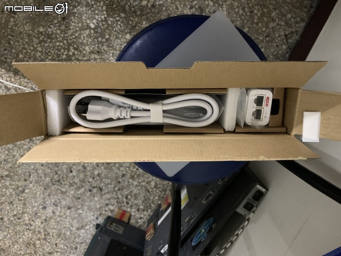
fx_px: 256
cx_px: 170
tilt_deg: -78.4
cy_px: 128
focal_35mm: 26
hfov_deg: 67.3
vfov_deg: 53.1
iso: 800
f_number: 1.8
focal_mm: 4.25
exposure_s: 1/25
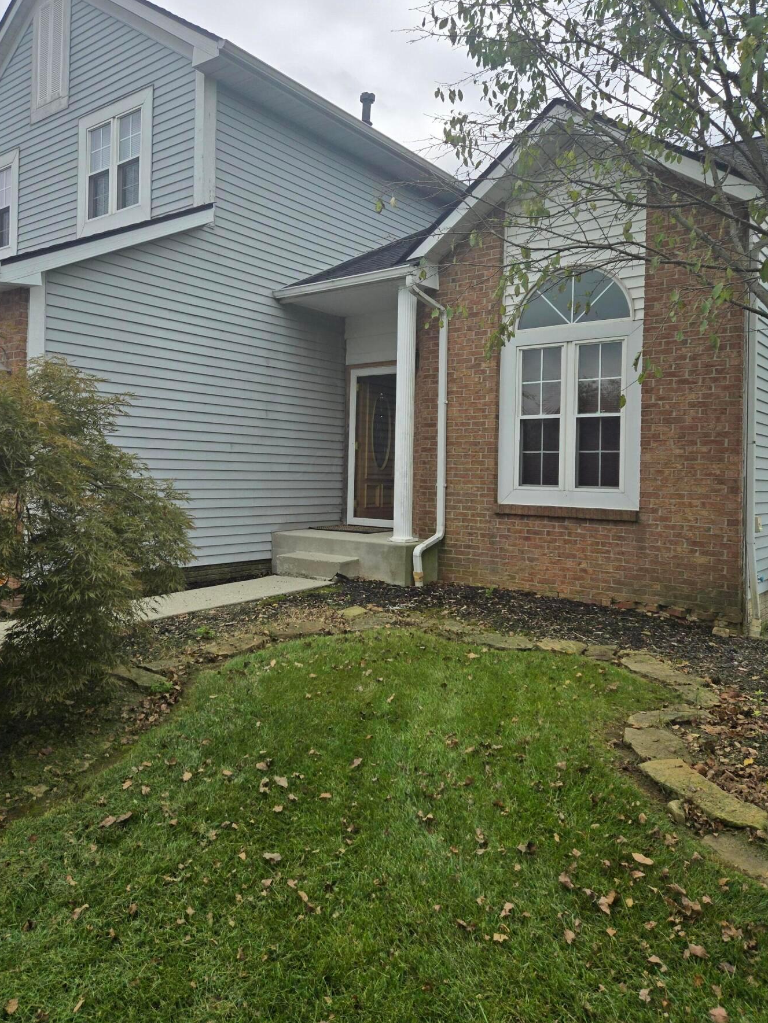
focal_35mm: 26
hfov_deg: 53.1
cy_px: 466
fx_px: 769
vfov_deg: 67.2
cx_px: 372
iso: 25
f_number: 1.8
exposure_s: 1/1957
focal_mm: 5.4
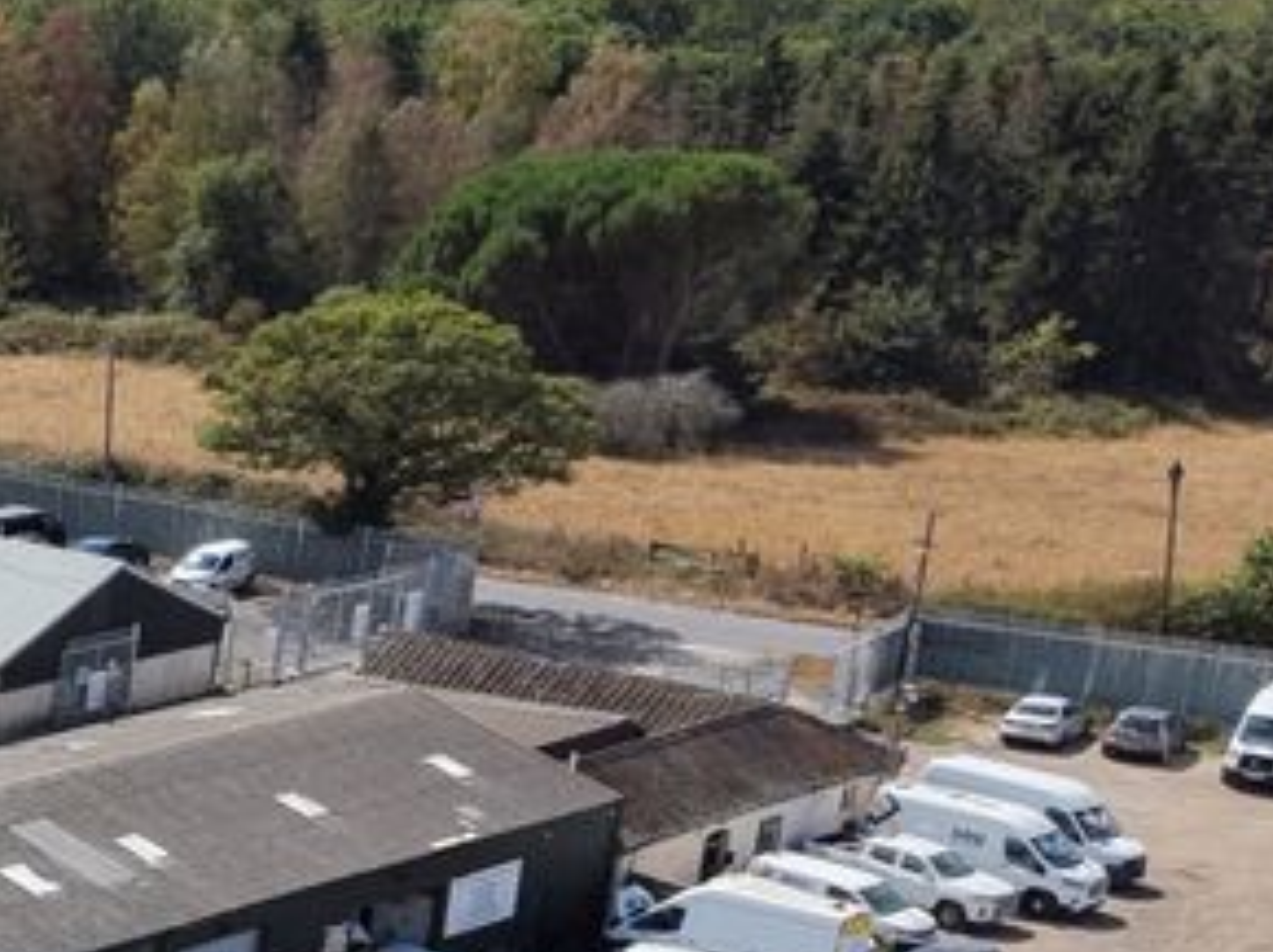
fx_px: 3380
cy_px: 976
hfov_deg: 17.7
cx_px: -944
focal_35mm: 92
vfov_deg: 15.7
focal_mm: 8.67
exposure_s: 1/8000
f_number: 1.8
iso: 400
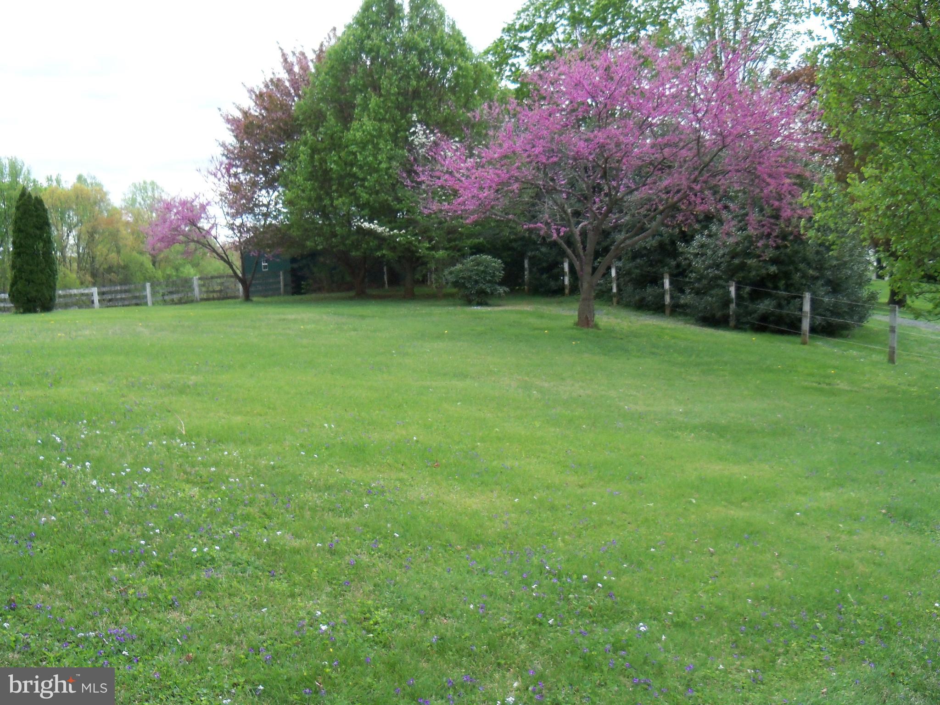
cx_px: 470
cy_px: 352
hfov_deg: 52.6
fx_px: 950
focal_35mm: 35
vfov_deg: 40.7
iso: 200
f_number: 3.5
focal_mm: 6.2
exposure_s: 1/640
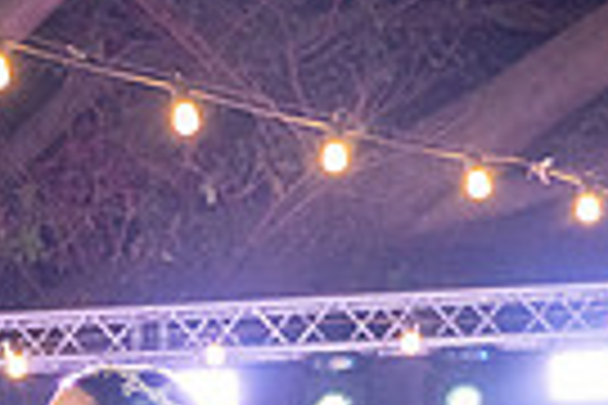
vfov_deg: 8.9
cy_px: 659
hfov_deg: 12.9
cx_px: -324
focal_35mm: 150
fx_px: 2533
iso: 2500
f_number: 5
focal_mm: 35
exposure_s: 1/80
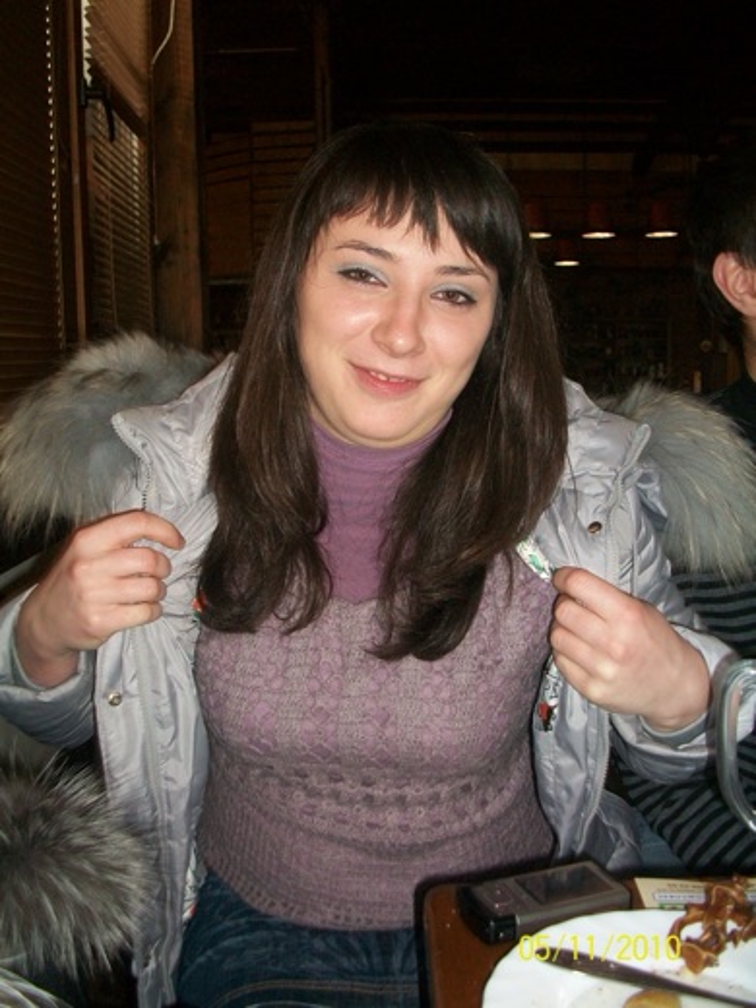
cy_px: 504
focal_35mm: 34
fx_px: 990
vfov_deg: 54.0
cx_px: 378
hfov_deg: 41.8
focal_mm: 5.7
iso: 120
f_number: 2.8
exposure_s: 1/60
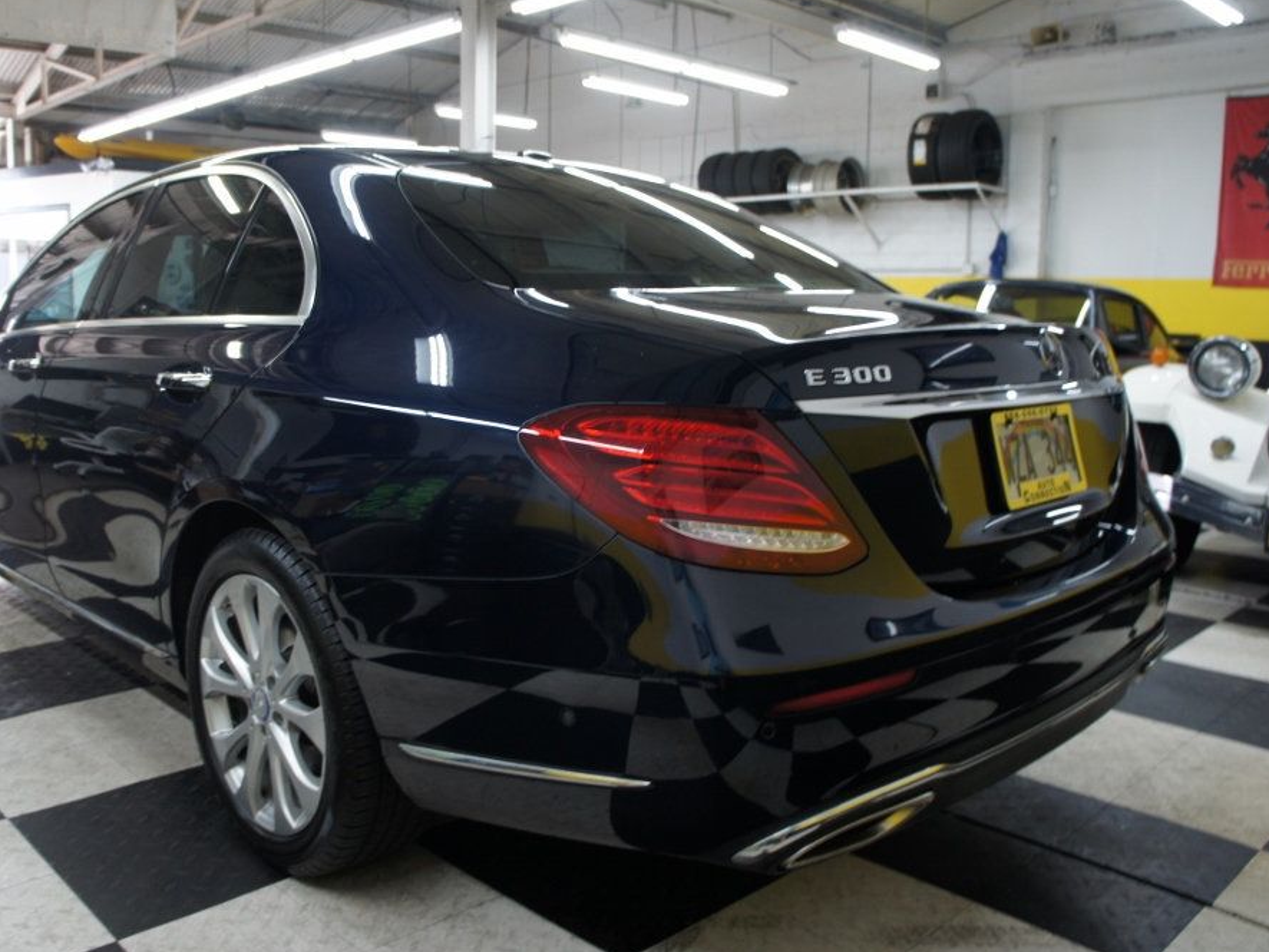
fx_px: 1100
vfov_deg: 46.8
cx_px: 549
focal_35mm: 30
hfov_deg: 59.7
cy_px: 471
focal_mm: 18
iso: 250
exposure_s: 1/30
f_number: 3.5
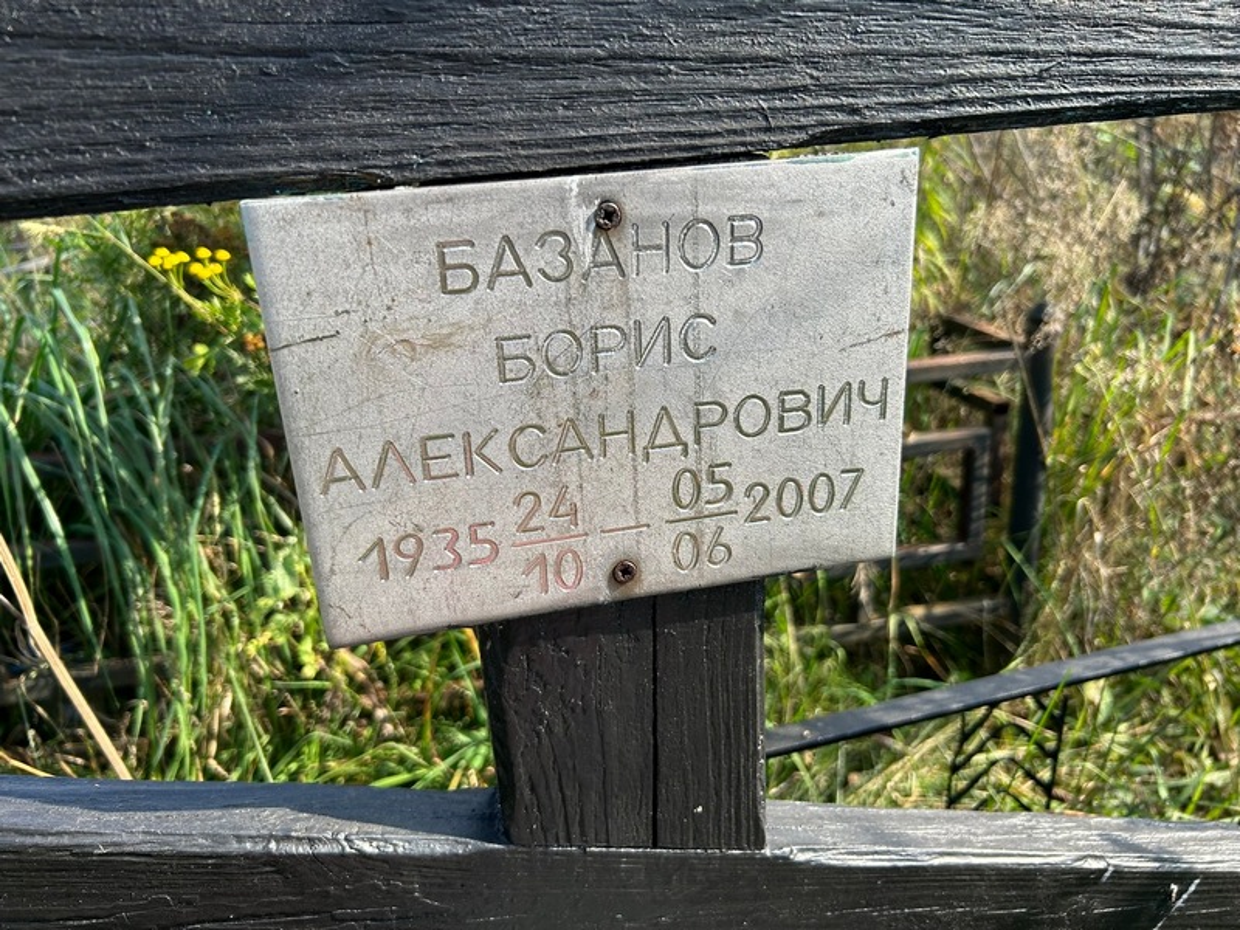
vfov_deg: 53.1
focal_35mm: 26
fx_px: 931
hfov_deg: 67.3
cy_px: 465
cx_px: 620
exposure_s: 1/1209
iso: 50
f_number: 1.5
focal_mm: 5.7
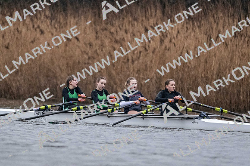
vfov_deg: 2.3
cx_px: 125
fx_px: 4164
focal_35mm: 600
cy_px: 83
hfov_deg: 3.4
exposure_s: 1/1600
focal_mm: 400
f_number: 4.5
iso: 7200
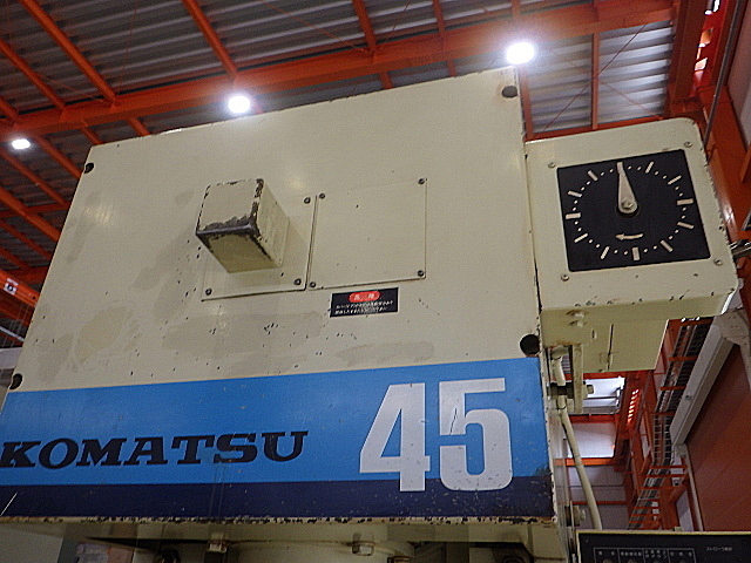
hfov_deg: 63.4
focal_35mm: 28
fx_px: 607
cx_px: 376
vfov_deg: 49.7
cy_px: 282
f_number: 3.5
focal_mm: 5
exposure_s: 1/45
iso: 200
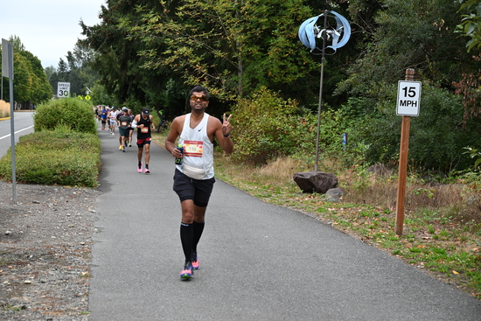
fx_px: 935
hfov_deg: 28.8
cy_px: 160
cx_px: 240
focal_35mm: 70
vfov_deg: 19.5
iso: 450
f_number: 6
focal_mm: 70
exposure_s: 1/125
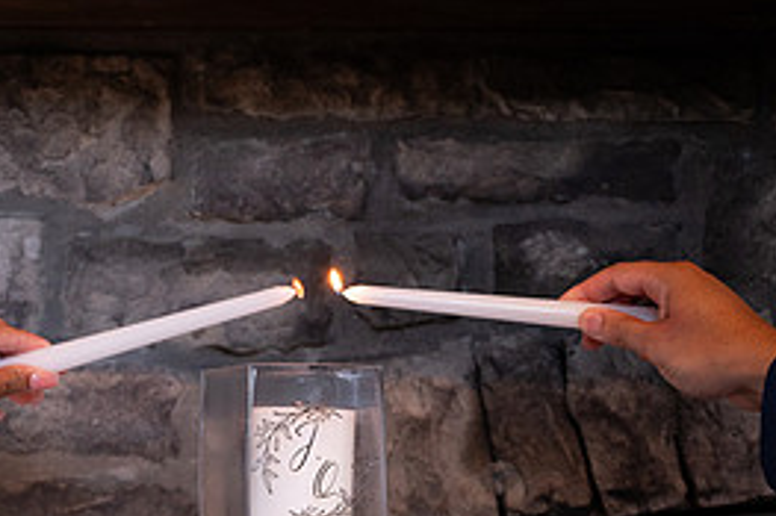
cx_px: 286
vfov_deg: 12.7
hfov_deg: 18.9
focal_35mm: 108
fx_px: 2326
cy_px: 298
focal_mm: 49
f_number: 4
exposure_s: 1/125
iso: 1600
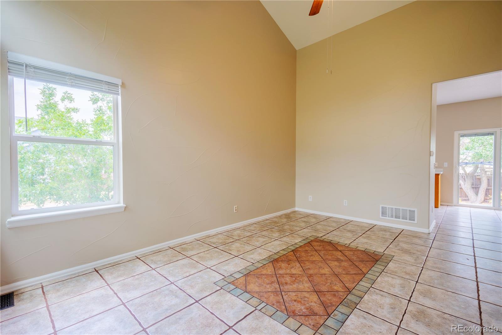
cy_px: 168
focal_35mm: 16
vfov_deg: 73.7
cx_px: 251
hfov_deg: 96.7
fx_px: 223
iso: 80
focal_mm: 16
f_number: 6.3
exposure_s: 1/250
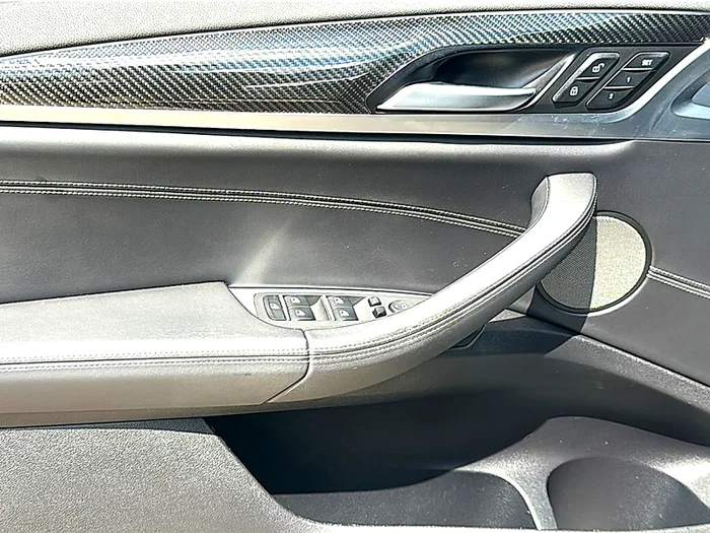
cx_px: 355
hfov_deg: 46.8
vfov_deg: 36.0
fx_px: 820
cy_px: 266
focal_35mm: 40
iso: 80
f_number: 1.78
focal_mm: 6.86
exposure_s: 1/811
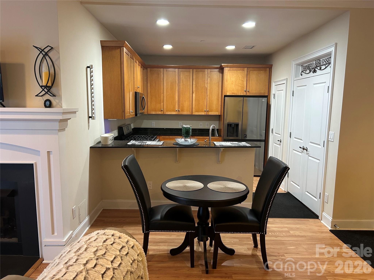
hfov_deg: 67.3
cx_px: 187
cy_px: 140
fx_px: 281
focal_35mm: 26
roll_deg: -0.7
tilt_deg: -6.9
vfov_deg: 53.1
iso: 200
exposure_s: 1/60
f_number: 1.5
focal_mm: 5.7
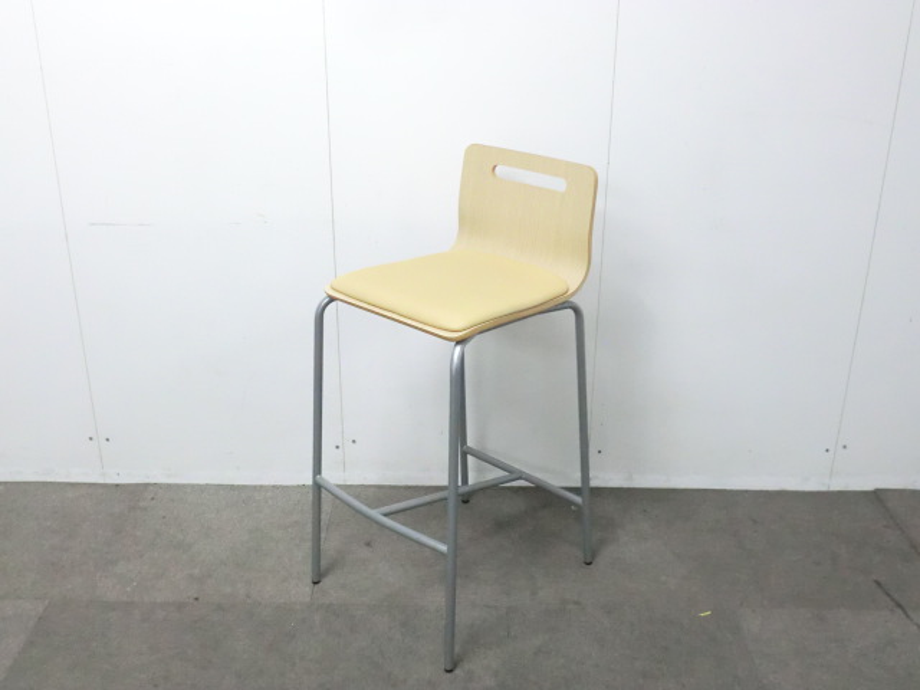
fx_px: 1010
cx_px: 460
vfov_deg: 37.7
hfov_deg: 49.0
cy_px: 345
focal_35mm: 38
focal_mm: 6.9
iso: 800
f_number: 3.9
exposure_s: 1/50
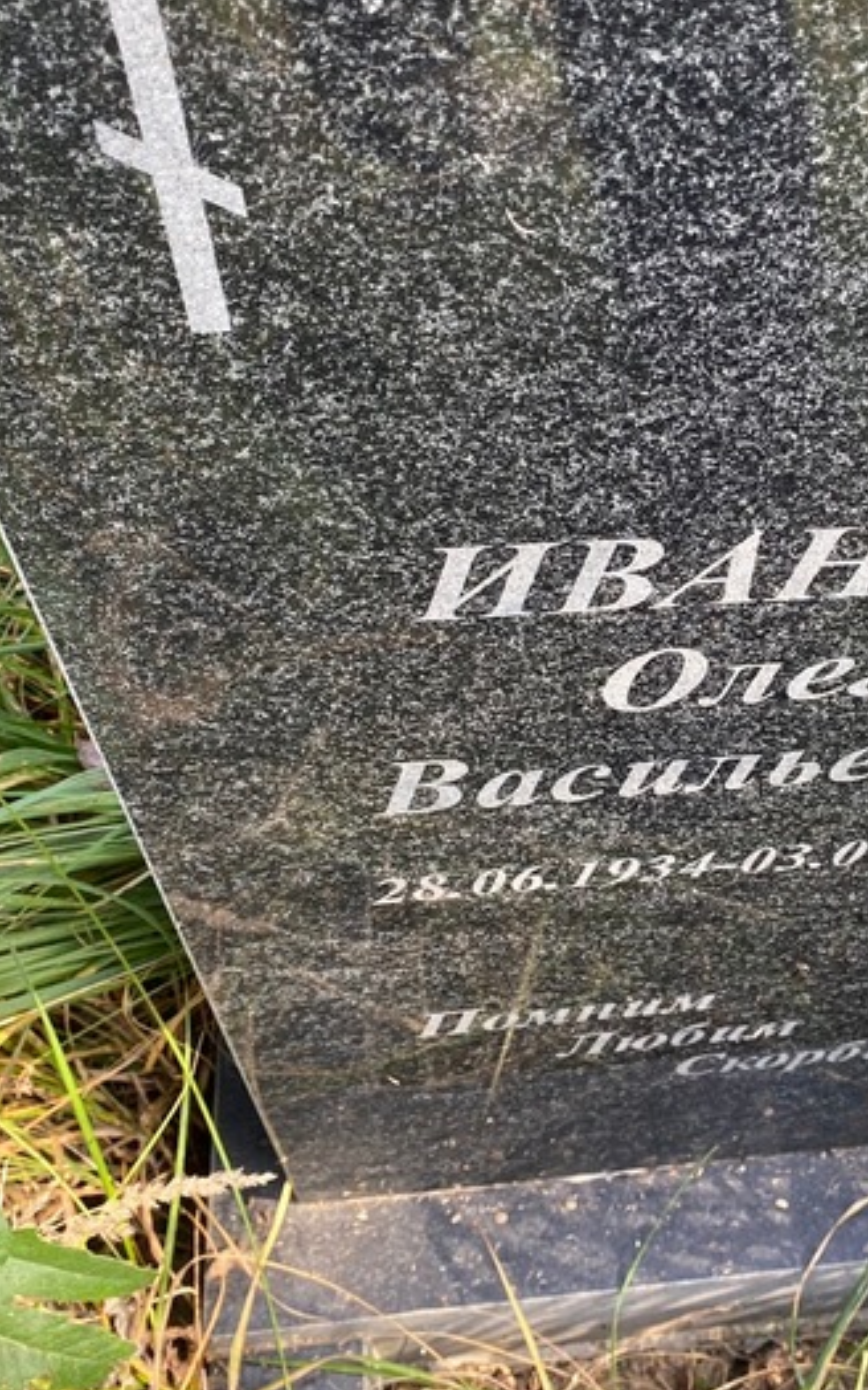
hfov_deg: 29.7
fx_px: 1590
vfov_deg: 47.1
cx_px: 712
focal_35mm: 42
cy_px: 606
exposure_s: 1/122
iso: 50
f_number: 1.8
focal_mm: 4.25
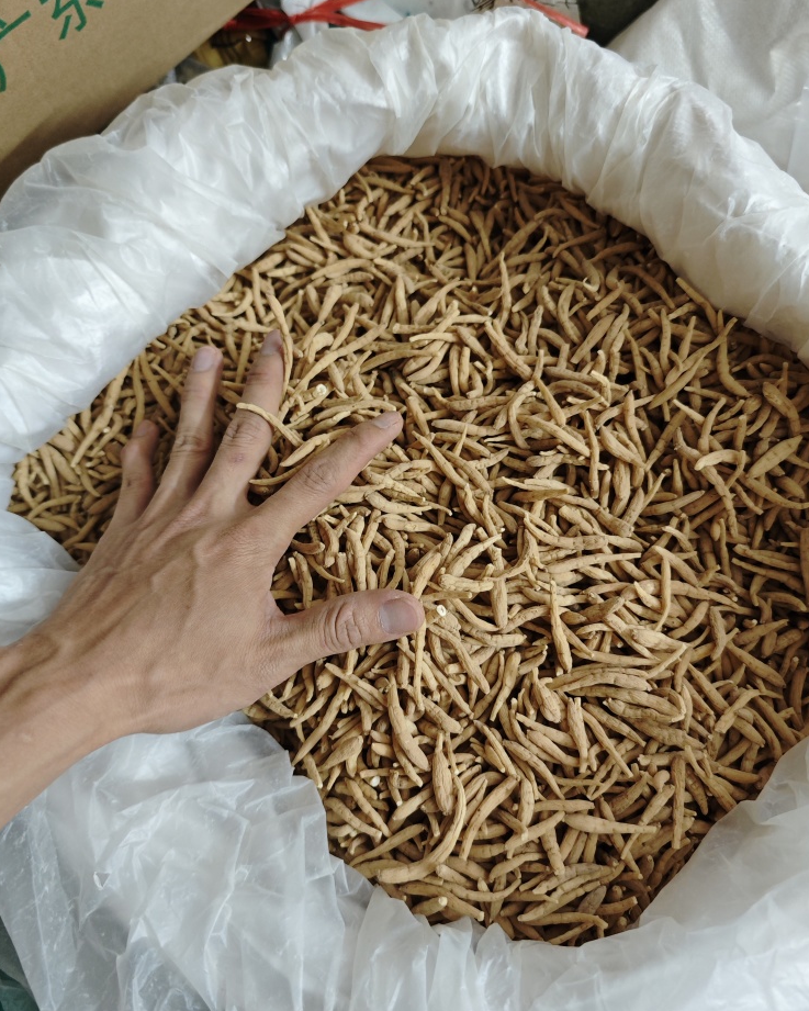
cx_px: 428
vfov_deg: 66.0
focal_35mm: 26
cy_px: 511
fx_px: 778
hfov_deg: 54.9
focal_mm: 6.68
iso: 640
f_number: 1.42
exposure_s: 1/33.3
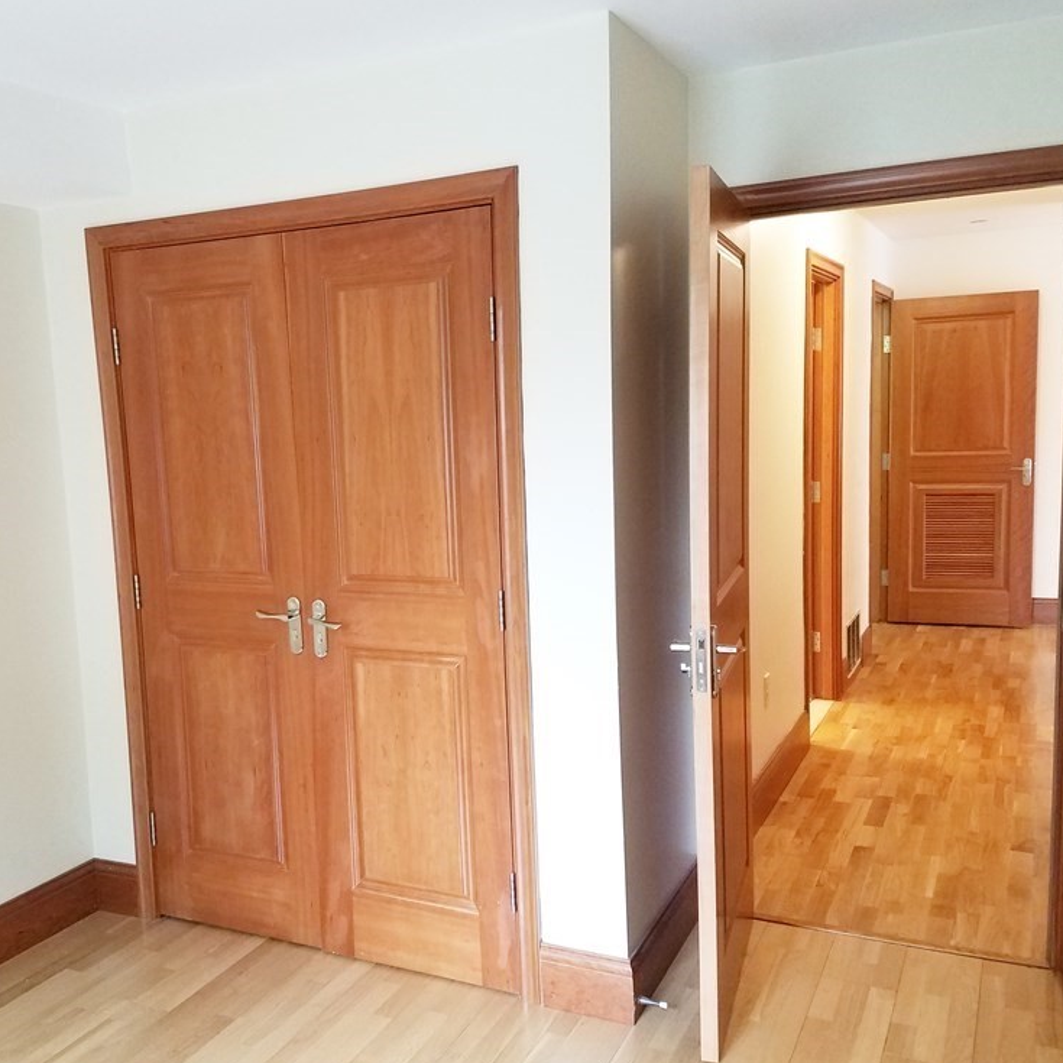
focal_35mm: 32
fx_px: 1112
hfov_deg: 50.8
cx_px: 435
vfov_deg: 51.1
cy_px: 528
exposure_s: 1/24
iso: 200
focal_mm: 4.2
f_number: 1.7
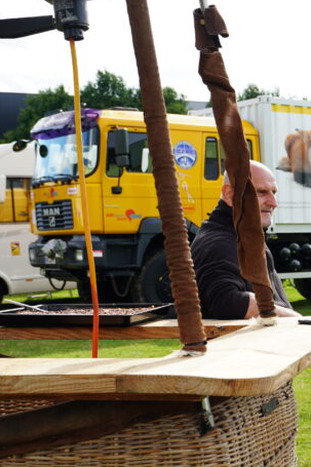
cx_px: 401
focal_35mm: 72
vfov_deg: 27.7
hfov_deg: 17.7
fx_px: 934
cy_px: 345
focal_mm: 32
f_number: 5.6
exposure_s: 1/80
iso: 100
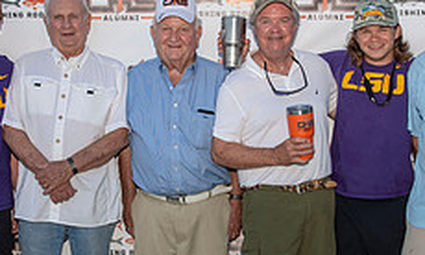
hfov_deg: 25.8
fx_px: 928
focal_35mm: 81
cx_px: 195
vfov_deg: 15.6
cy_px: 153
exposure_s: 1/160
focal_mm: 29
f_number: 4.5
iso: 200
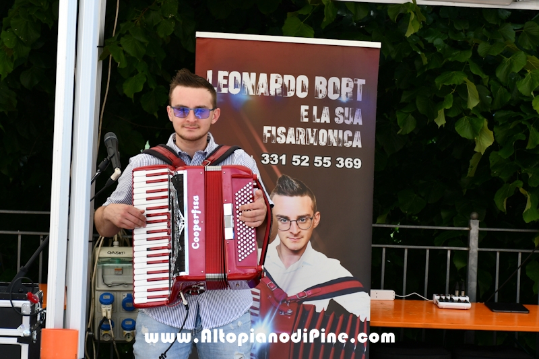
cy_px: 180
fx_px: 1482
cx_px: 270
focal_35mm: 99
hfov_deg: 20.6
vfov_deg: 13.8
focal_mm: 66
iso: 200
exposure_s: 1/250
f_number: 6.3
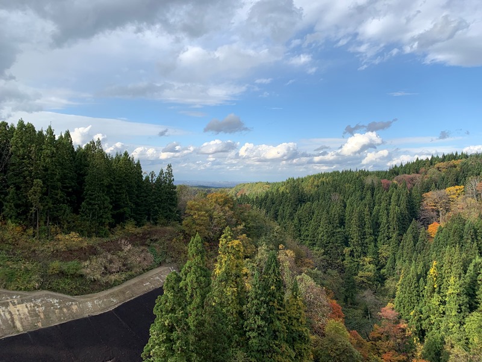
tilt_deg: -1.0
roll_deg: -1.4
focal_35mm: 26
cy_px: 181
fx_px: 362
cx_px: 241
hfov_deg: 67.3
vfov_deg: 53.1
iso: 25
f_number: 1.8
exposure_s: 1/1536
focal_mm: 4.25
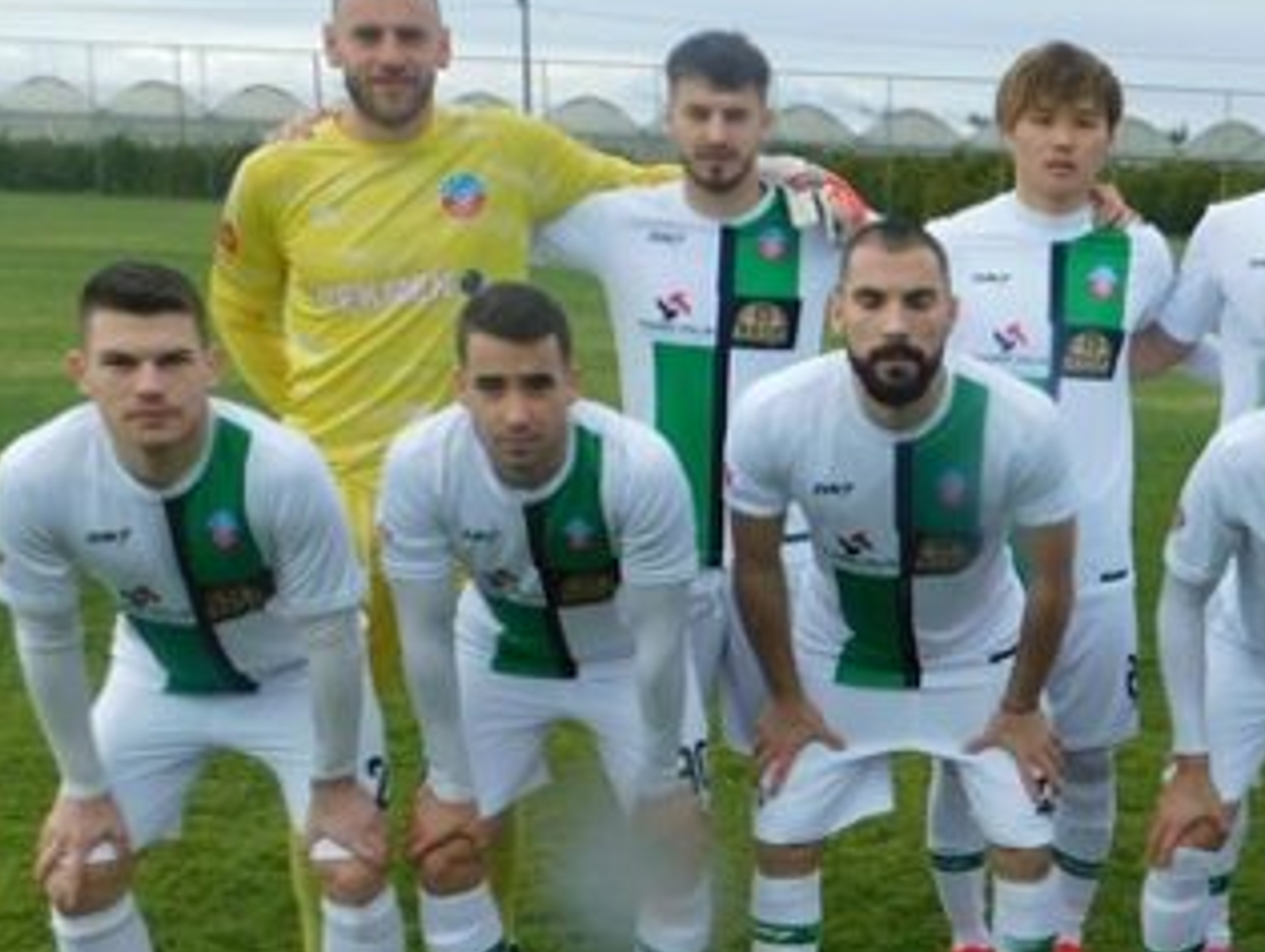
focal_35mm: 56
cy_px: 655
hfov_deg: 32.1
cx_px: 1209
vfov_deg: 26.0
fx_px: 2049
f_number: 3
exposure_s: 1/800
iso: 125
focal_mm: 4
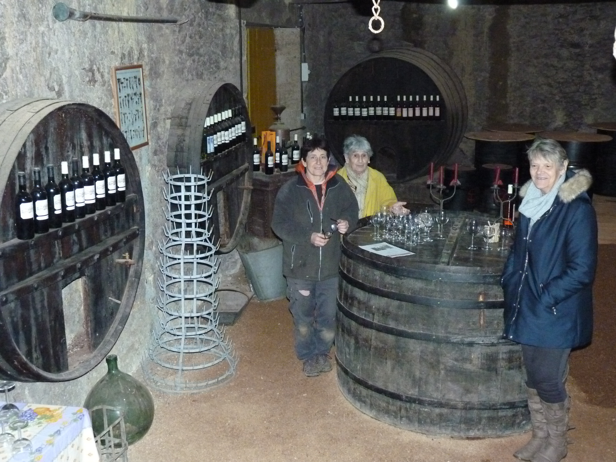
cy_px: 231
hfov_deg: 46.8
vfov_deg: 36.0
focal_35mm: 40
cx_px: 308
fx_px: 712
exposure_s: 1/125
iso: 800
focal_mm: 7.2
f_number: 3
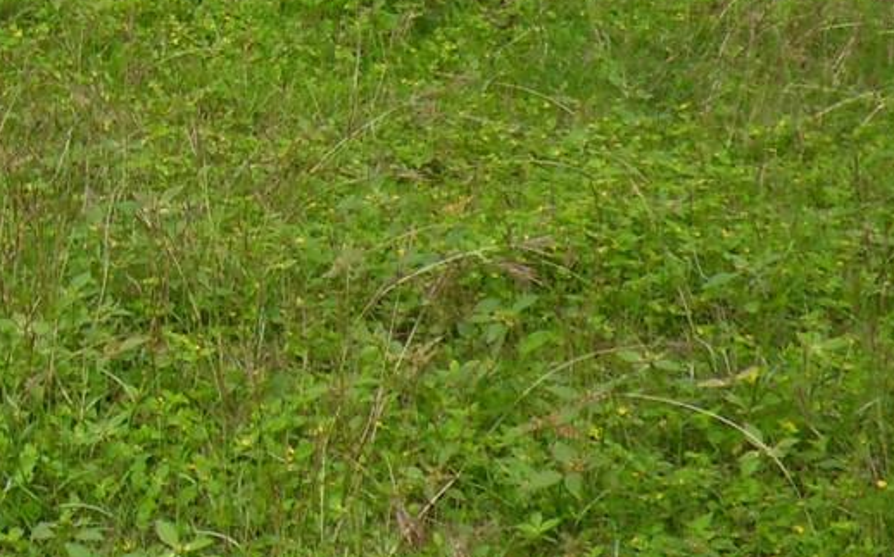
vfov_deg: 8.2
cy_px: -633
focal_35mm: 151
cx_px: -742
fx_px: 3677
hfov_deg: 12.6
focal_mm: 6.3
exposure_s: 1/250
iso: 80
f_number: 3.9
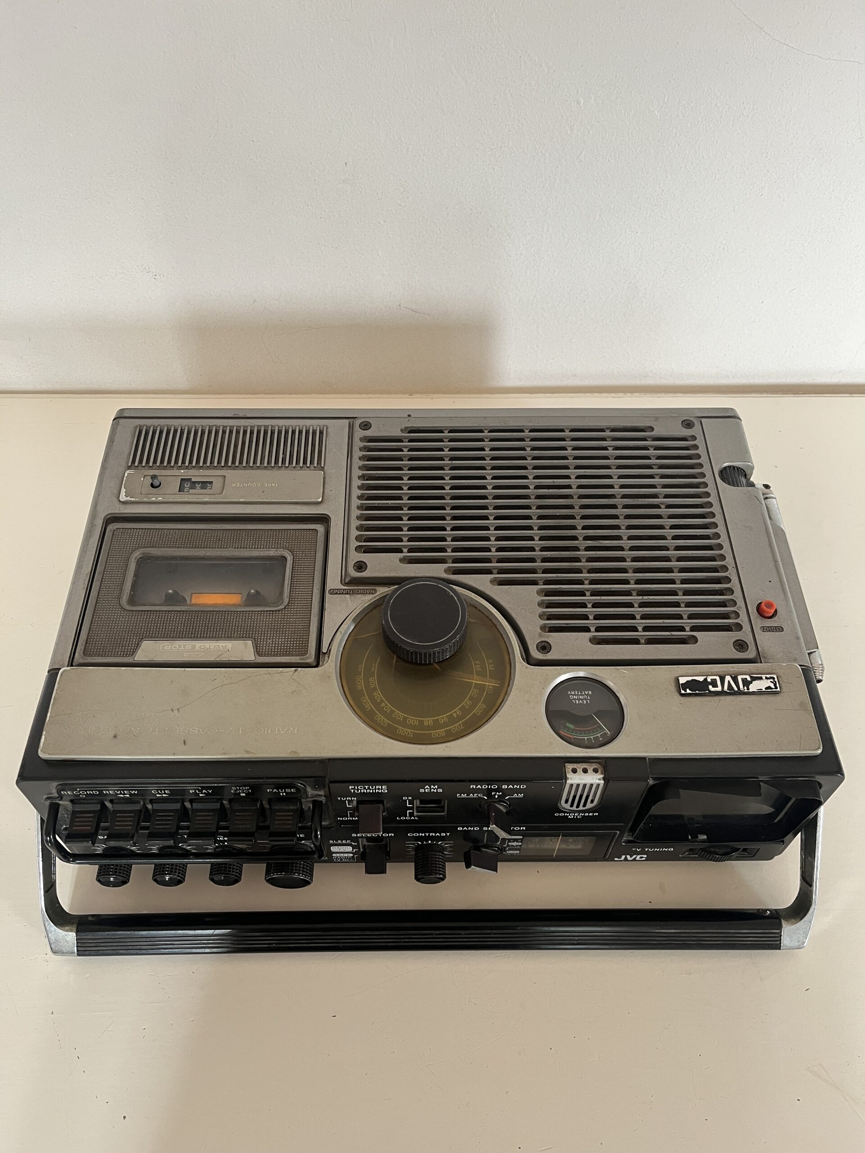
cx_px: 432
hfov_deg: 53.1
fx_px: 866
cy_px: 576
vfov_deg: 67.3
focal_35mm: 26
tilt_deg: -55.5
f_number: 1.6
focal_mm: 5.1
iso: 125
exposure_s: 1/93
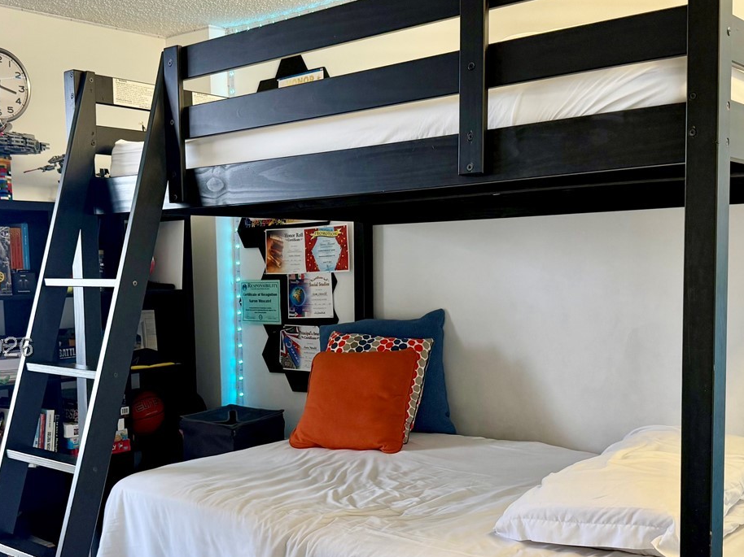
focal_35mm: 42
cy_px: 352
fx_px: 902
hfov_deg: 44.7
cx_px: 321
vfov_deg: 34.1
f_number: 1.78
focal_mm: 6.76
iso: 200
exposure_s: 1/120
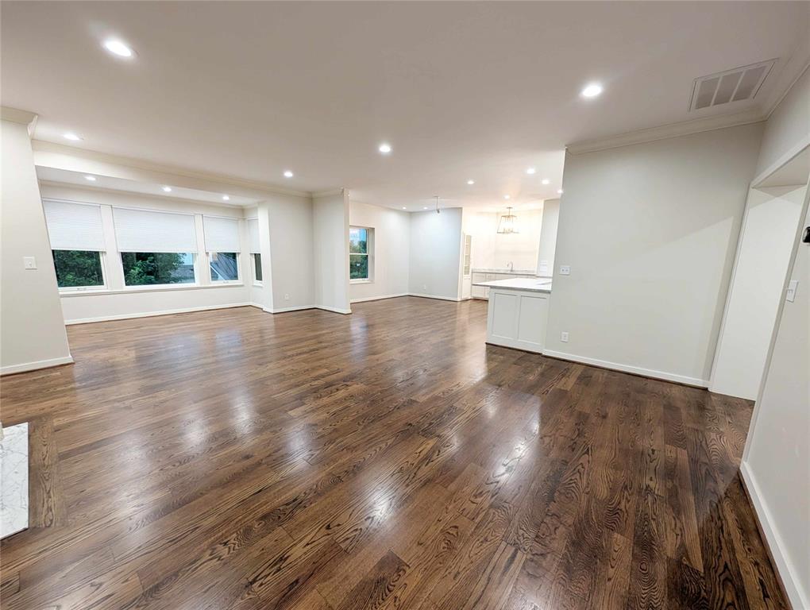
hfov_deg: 110.5
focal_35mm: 12
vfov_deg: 94.6
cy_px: 305
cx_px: 405
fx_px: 281
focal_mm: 2
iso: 63
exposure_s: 1/40
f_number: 1.7
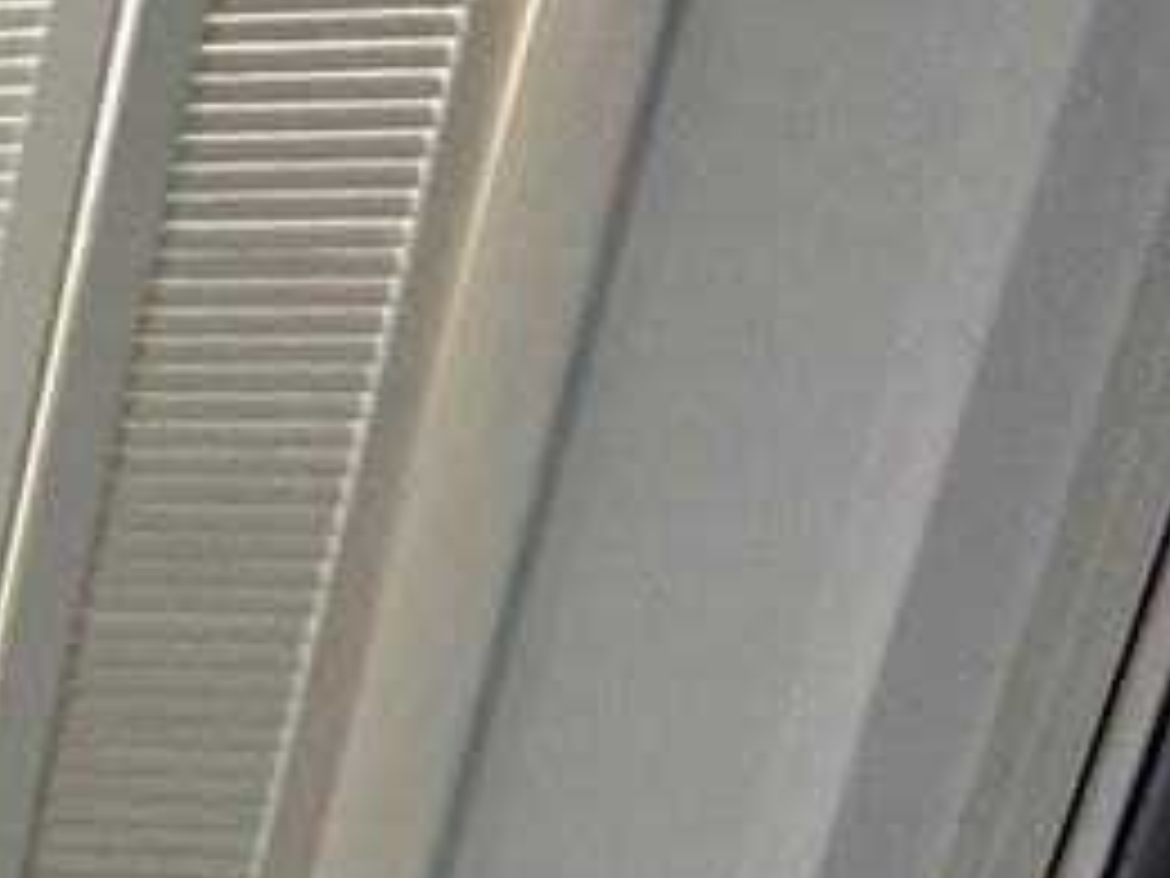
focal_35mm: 86
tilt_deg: -17.9
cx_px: -2138
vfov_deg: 16.0
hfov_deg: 12.4
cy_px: 1256
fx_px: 2907
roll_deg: +0.7
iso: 200
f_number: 2.2
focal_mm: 2.22
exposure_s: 1/60
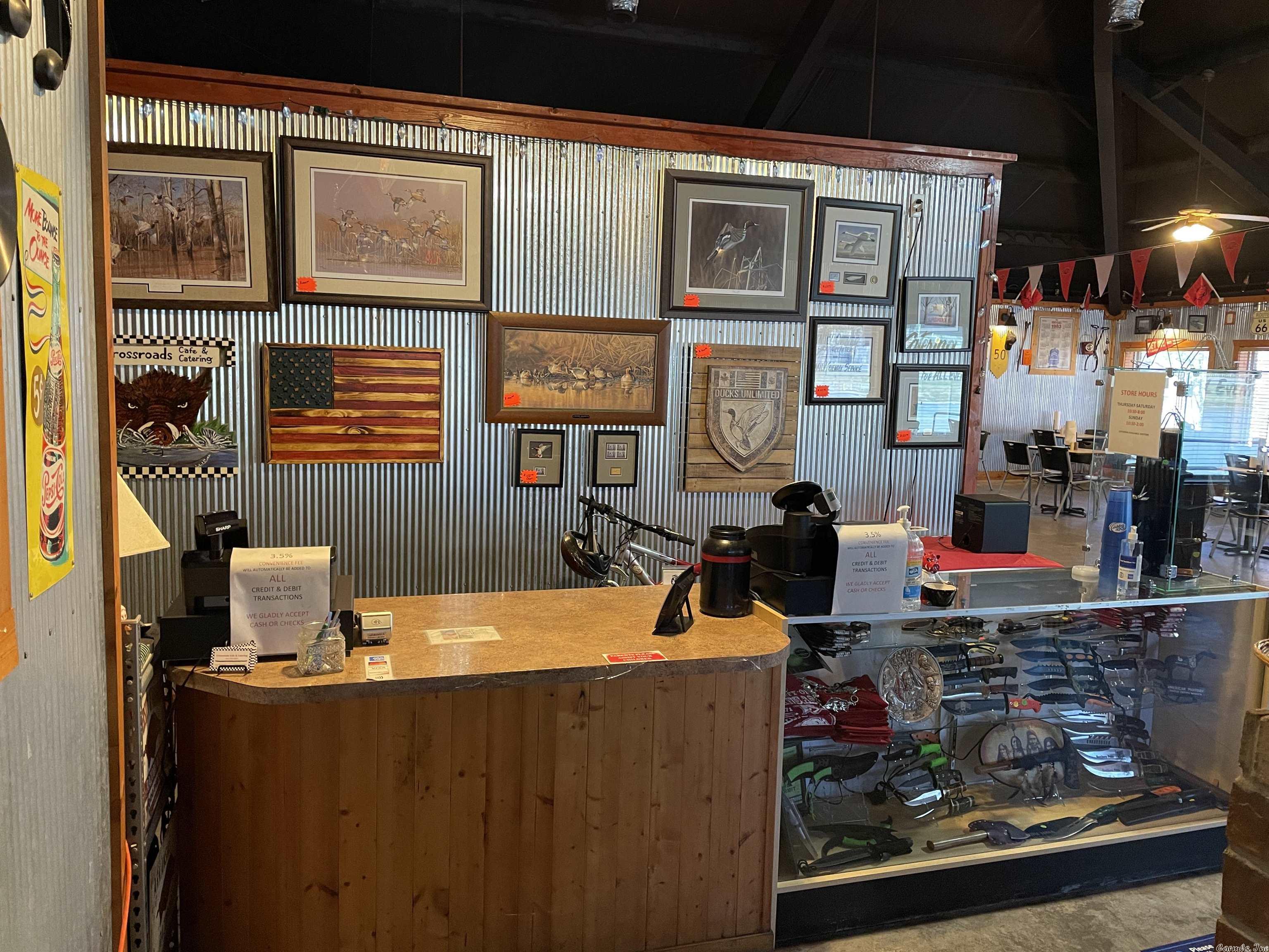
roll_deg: -1.3
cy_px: 476
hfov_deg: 67.3
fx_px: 953
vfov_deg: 53.1
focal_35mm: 26
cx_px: 634
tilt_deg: -6.8
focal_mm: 4.2
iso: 320
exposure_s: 1/40
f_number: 1.6
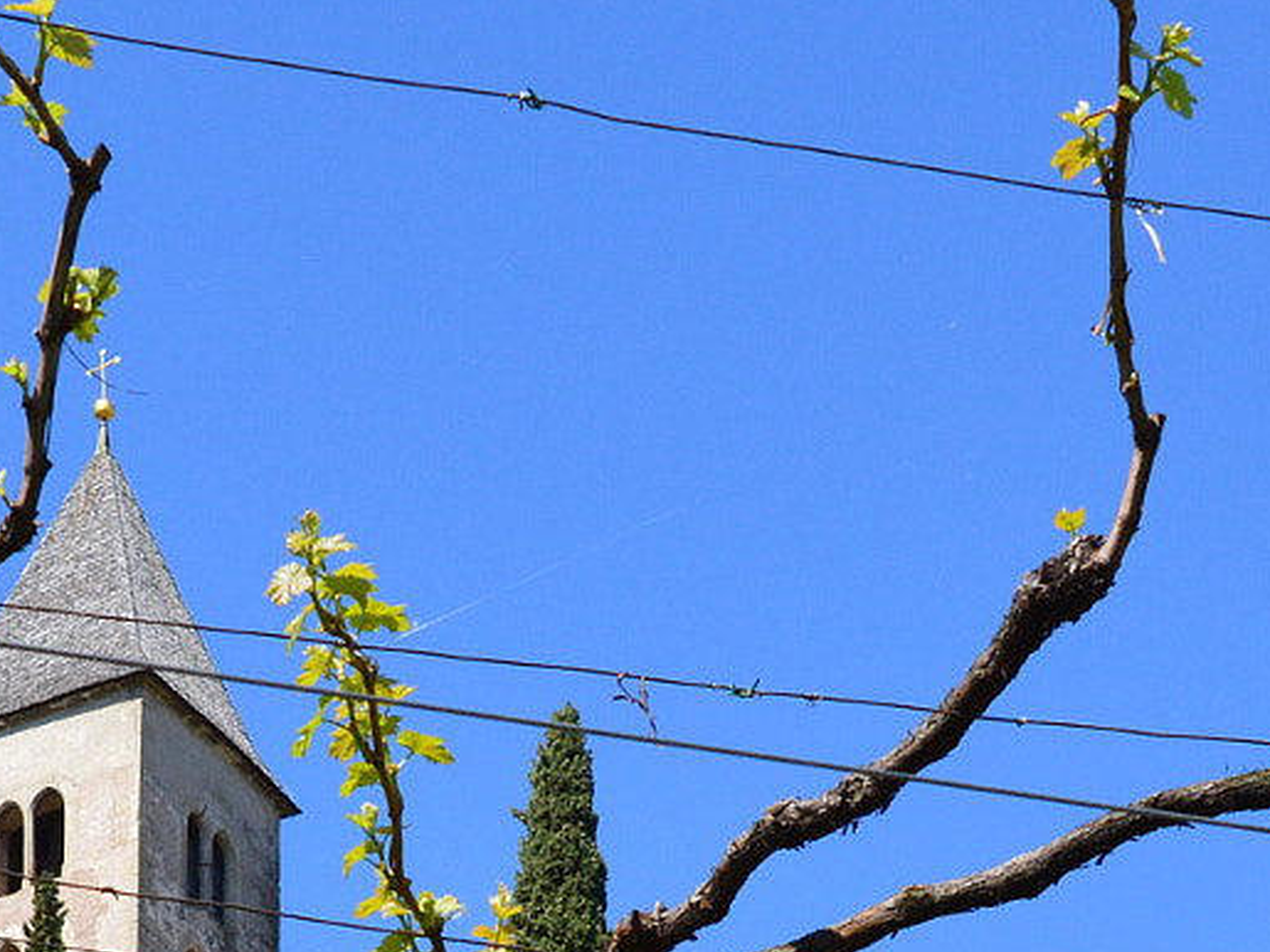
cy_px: 952
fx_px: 6566
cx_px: 459
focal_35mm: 179
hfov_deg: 11.0
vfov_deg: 8.2
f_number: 11
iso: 400
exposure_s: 1/500
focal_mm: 40
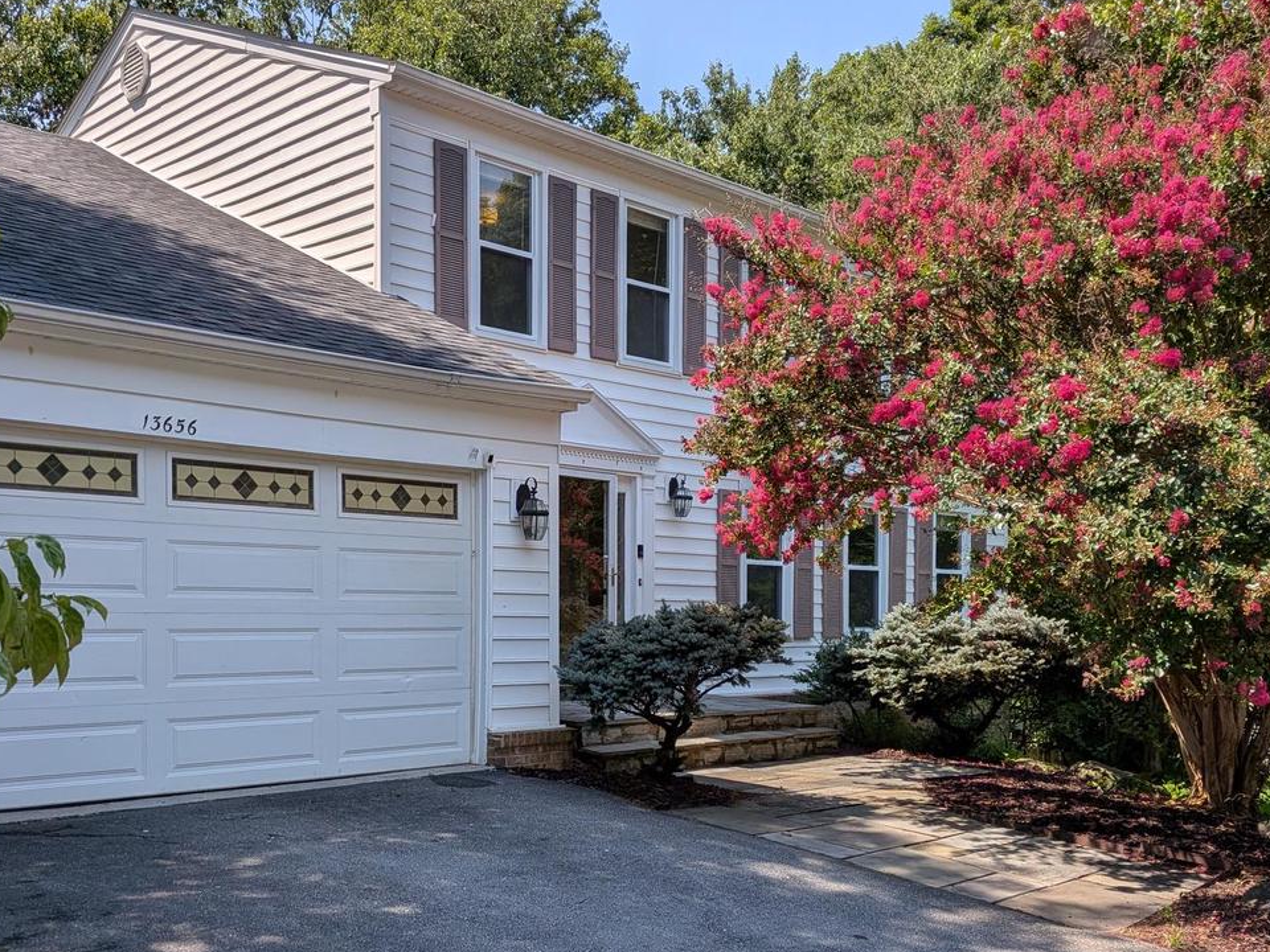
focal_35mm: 36
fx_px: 1321
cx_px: 599
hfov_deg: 51.3
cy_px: 615
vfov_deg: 39.3
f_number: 1.7
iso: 28
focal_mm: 4.53
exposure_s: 1/1232
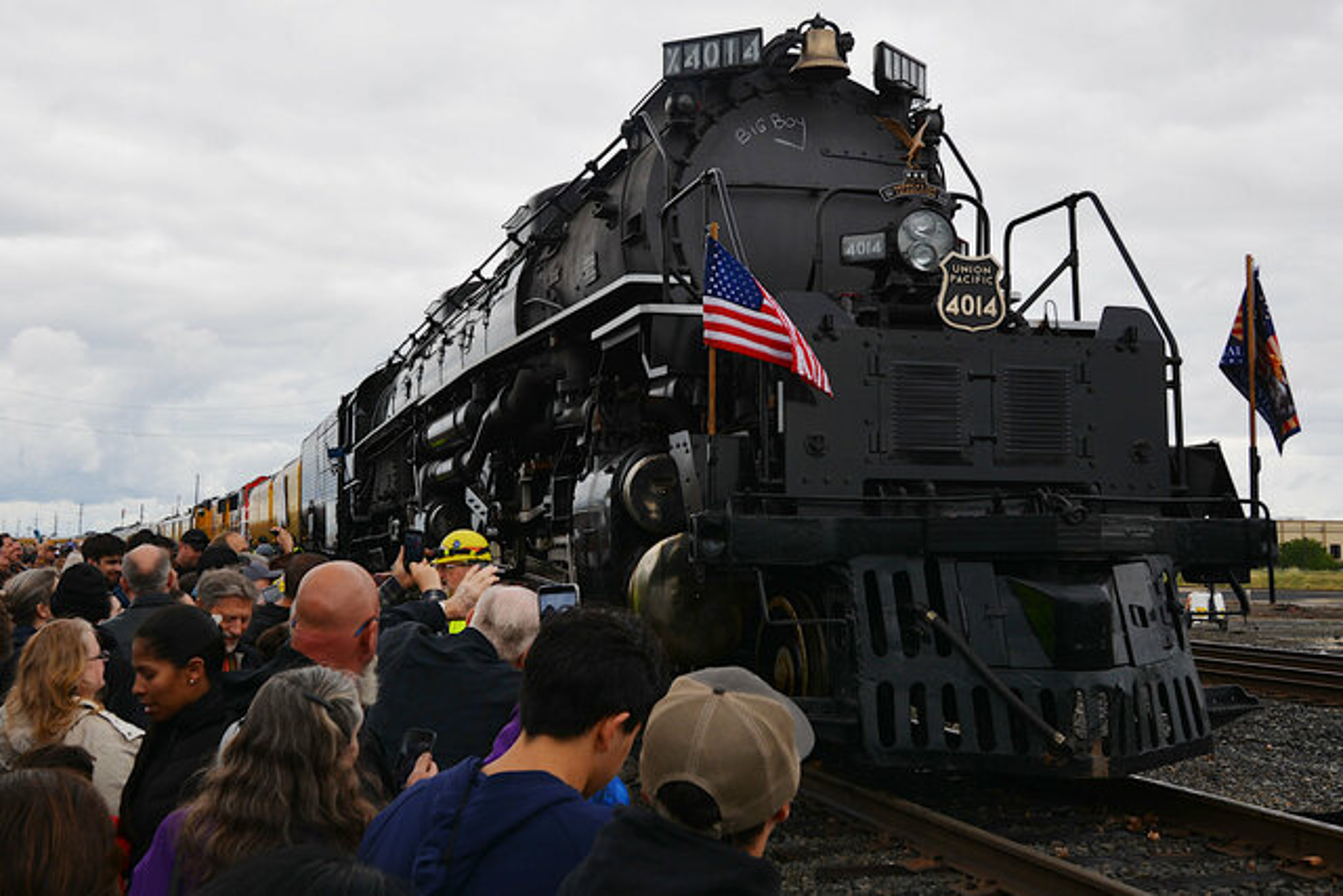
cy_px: 448
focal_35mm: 30
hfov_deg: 61.9
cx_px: 672
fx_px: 1119
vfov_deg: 43.6
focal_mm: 20
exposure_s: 1/250
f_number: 8
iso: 100
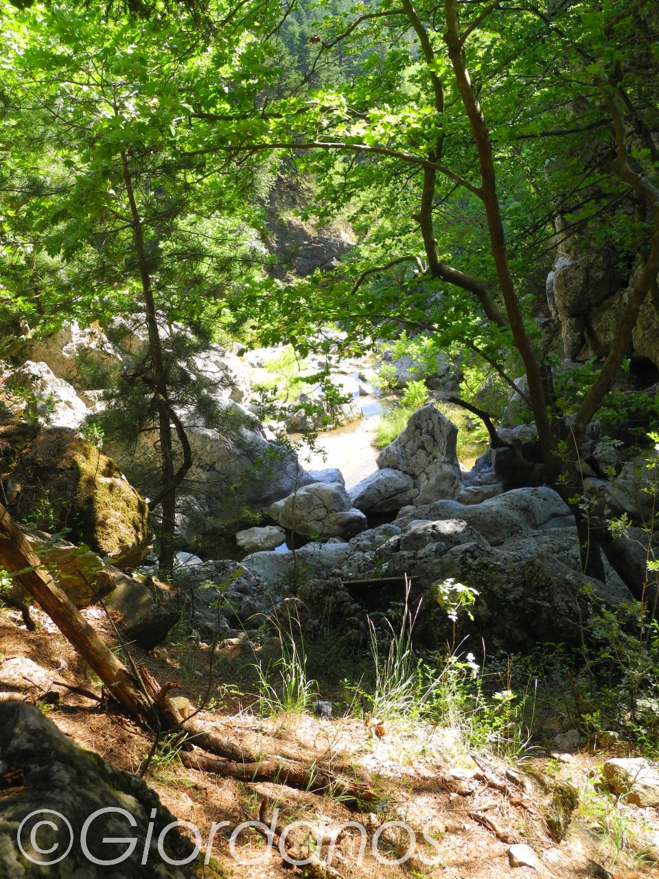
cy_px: 440
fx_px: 1269
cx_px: 330
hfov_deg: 29.1
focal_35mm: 50
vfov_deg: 38.2
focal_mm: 10.7
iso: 100
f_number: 3.5
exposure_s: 1/160
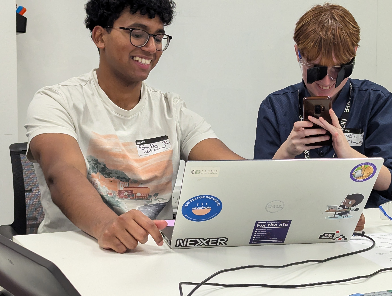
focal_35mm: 71
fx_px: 805
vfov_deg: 20.8
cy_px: 142
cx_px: 240
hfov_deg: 27.3
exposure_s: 1/99.9
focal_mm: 6.81
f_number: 1.85
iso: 242
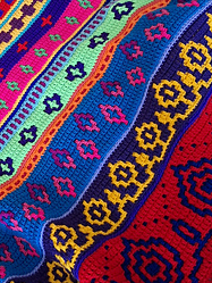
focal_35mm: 59
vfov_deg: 32.1
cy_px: 69
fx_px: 481
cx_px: 16
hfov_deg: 24.1
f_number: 1.8
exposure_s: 1/25
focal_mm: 5.54
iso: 500
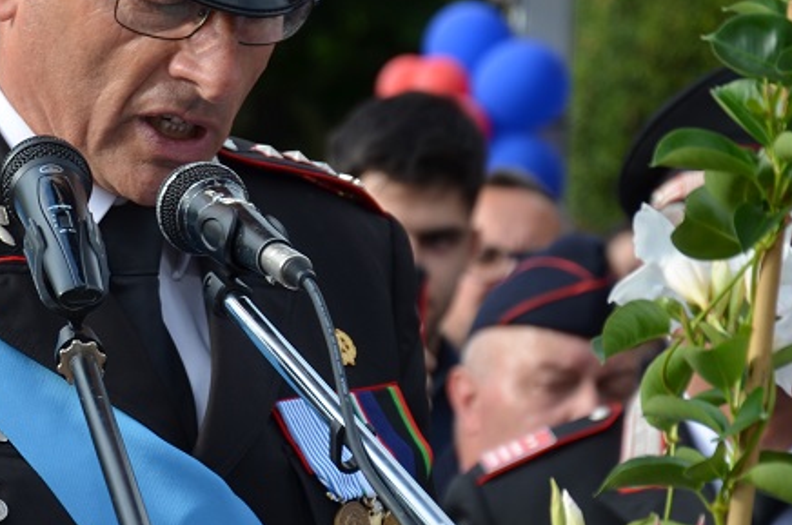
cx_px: -27
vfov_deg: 4.5
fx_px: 6698
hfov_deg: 6.7
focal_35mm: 305
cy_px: 195
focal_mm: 90
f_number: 6.3
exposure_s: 1/160
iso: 100
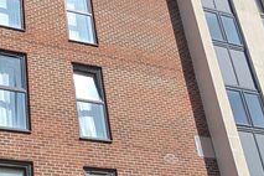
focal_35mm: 70
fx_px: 513
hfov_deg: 28.0
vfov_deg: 19.4
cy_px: 50
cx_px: 36
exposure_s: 1/2004
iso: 45
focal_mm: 1.83
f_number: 2.2
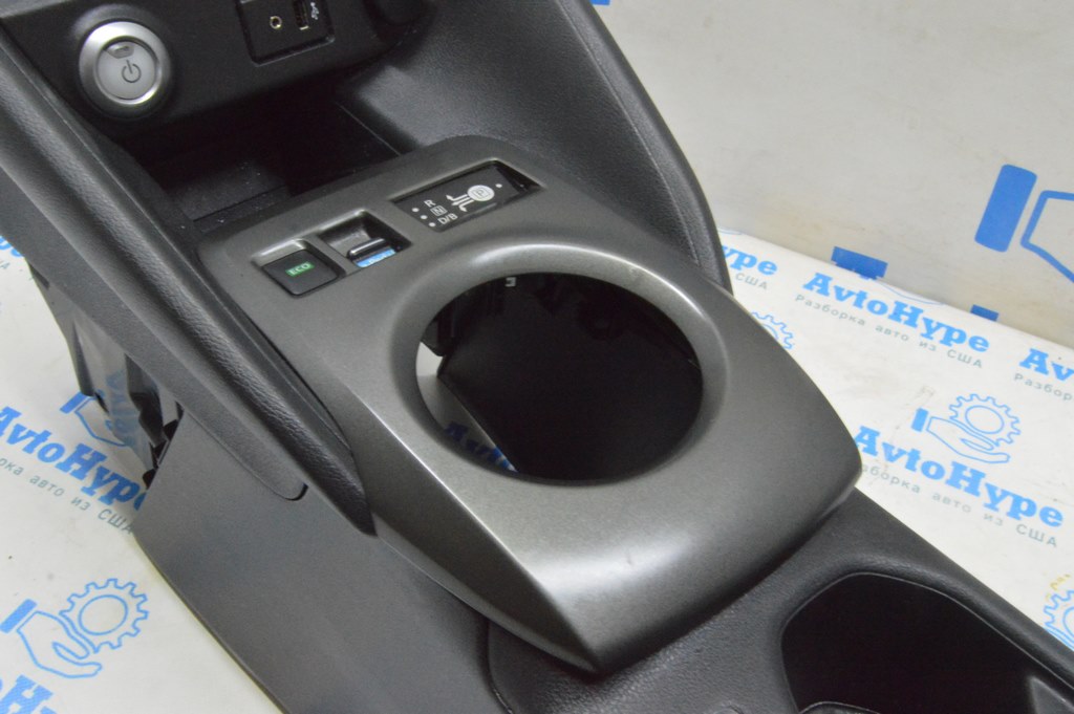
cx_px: 537
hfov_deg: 49.6
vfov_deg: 34.2
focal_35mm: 39
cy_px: 357
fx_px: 1163
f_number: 20
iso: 6400
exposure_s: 1/15
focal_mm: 26
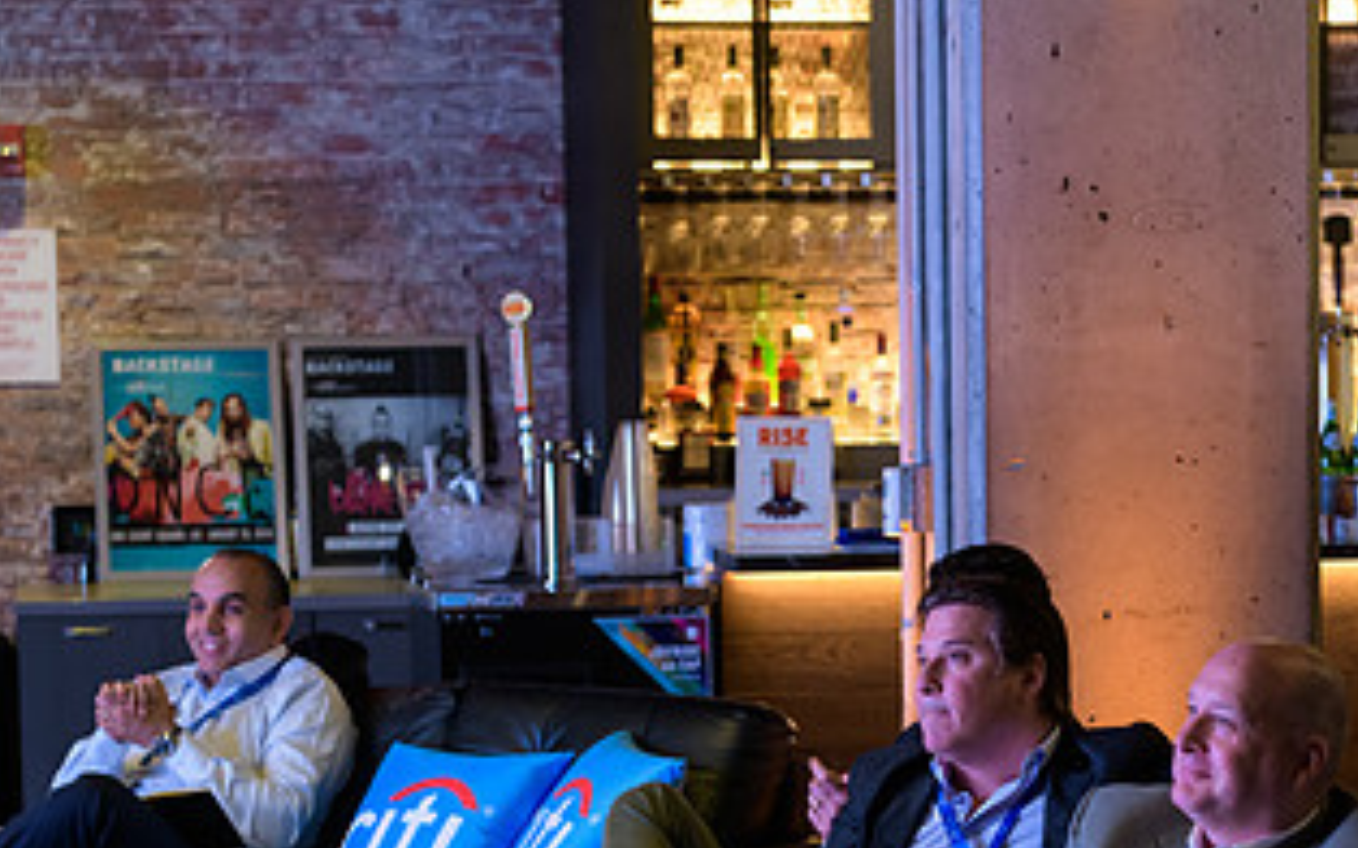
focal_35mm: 132
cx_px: 969
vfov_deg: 9.9
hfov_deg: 15.8
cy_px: 833
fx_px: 4884
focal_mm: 70
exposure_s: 1/60
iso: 1250
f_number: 3.2
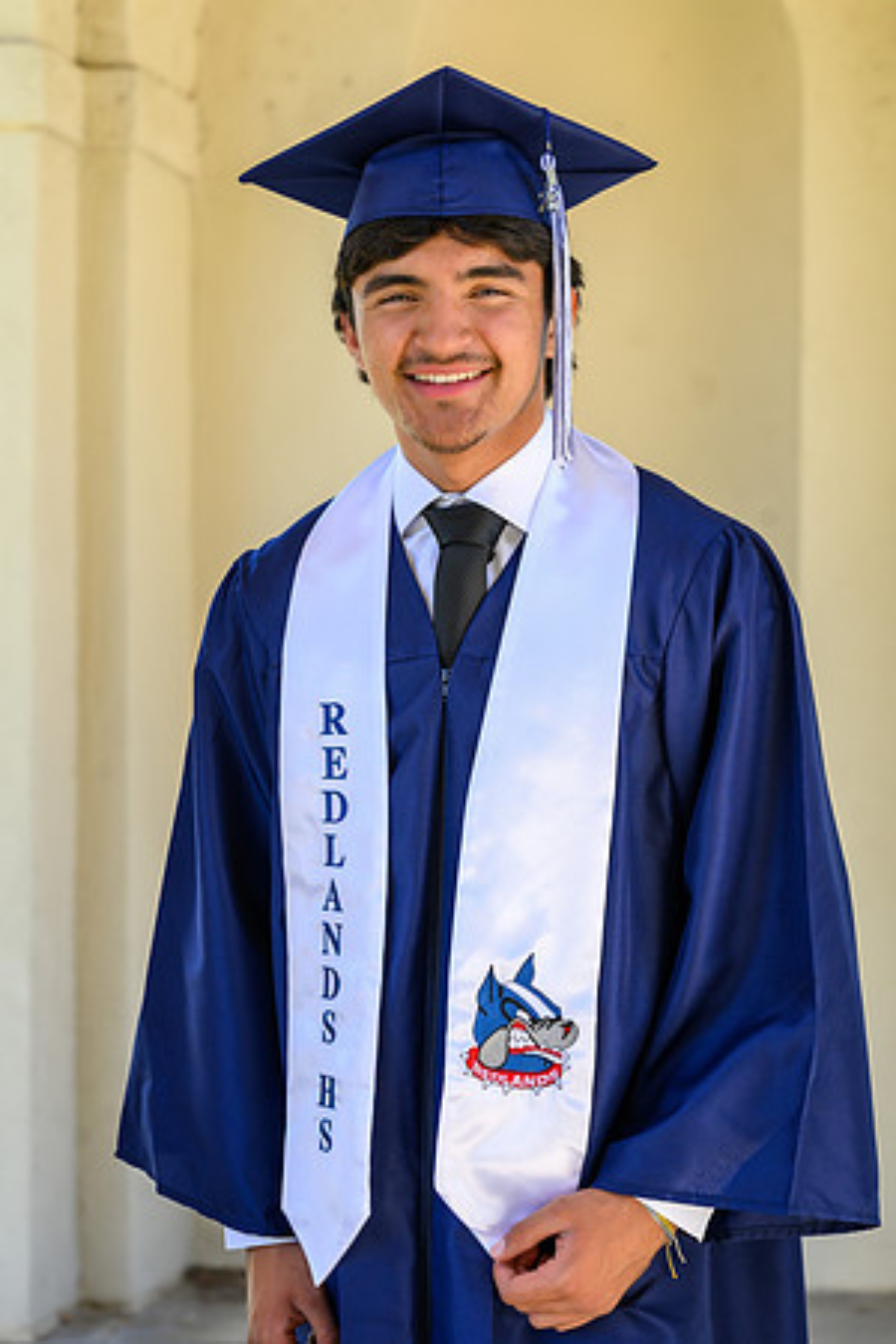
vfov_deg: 23.9
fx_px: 3173
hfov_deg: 16.1
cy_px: 672
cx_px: 448
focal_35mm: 85
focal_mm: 85
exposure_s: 1/80
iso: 100
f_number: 5.6
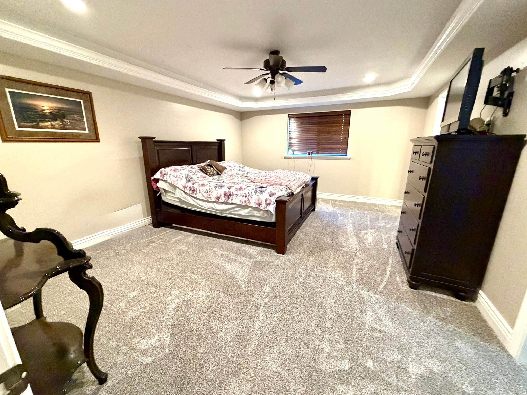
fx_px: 213
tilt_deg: -13.5
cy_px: 198
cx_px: 264
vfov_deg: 85.7
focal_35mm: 14
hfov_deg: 102.1
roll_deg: -0.3
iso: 800
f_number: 2.2
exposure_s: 1/60
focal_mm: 2.22
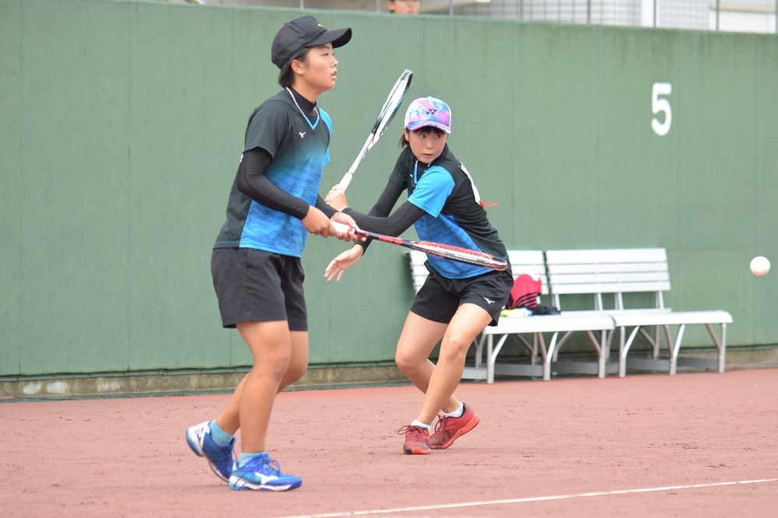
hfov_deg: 8.1
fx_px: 5509
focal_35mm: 255
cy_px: 259
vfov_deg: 5.4
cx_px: 389
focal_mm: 170
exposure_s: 1/1250
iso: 1250
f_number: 5
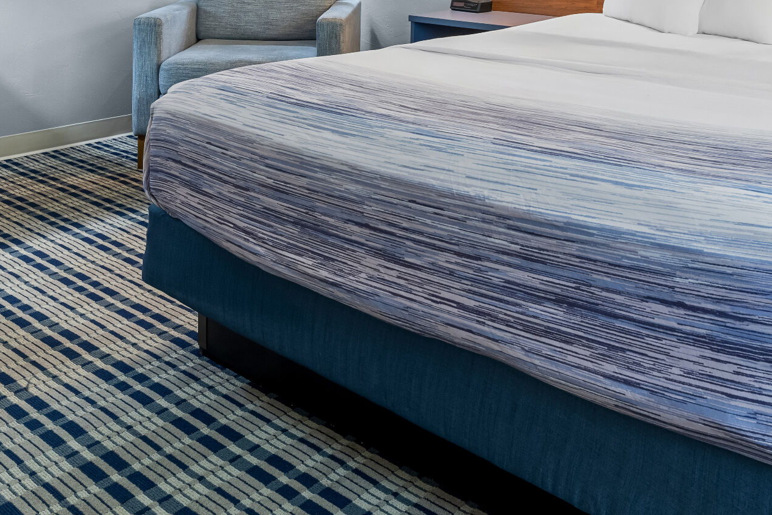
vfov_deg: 32.5
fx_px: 815
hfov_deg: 49.7
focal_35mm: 38
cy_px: 11
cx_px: 524
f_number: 8
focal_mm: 16
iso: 320
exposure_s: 1
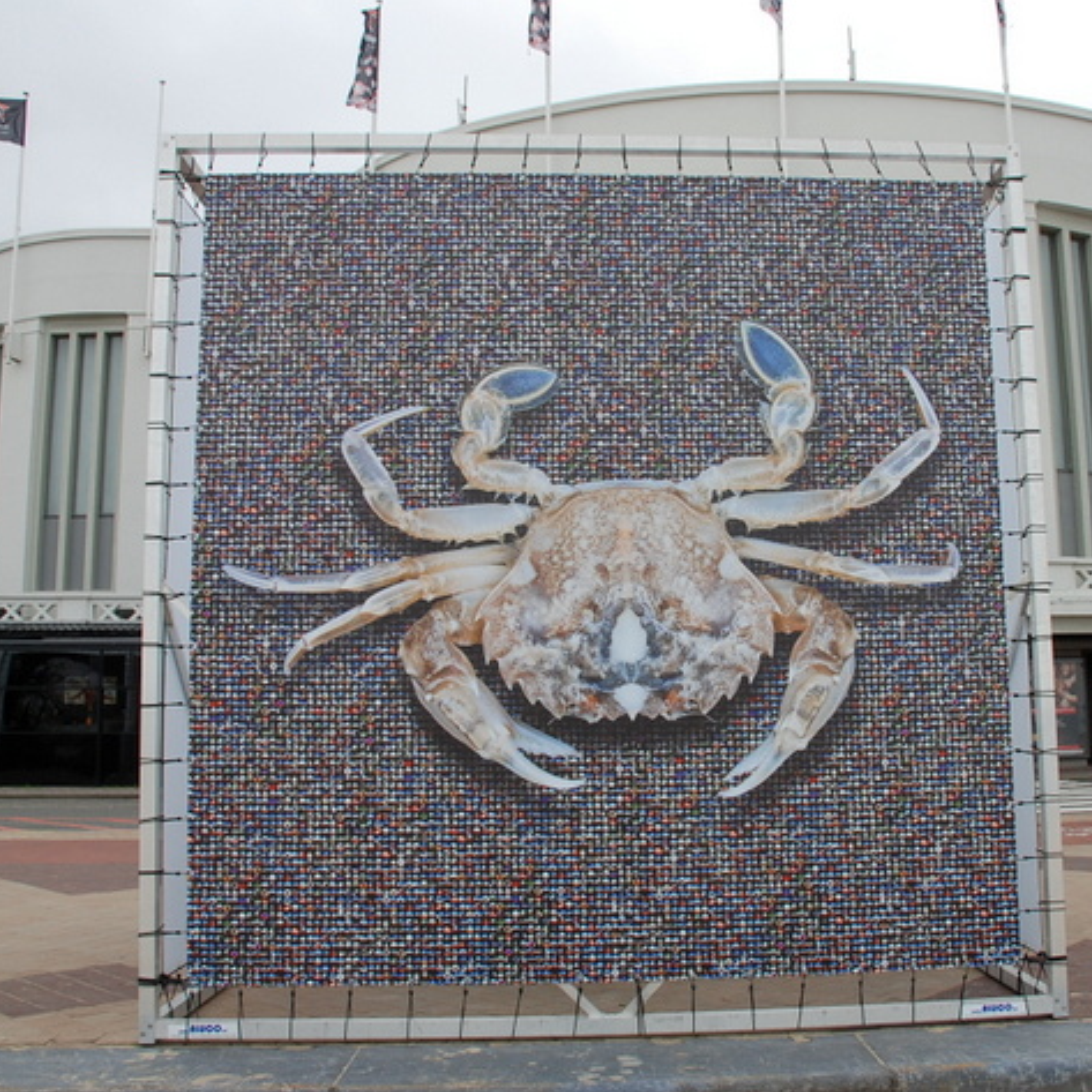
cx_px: 667
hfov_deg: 46.9
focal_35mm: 35
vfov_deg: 47.2
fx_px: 1249
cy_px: 549
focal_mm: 18
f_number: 7.1
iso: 320
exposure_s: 1/200
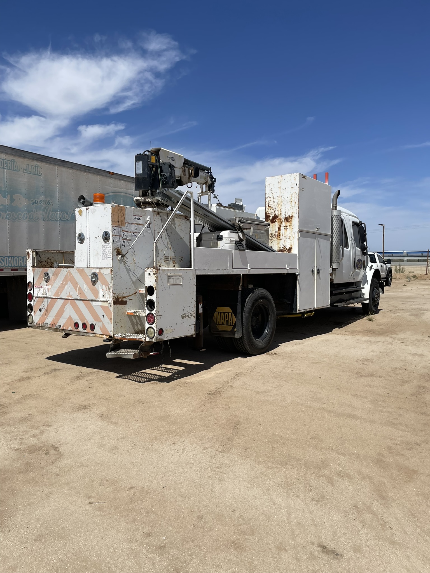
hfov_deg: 53.1
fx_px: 431
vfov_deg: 67.3
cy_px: 286
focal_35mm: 26
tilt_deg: -4.7
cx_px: 215
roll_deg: +0.8
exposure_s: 1/7813
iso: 32
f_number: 1.6
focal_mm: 4.2
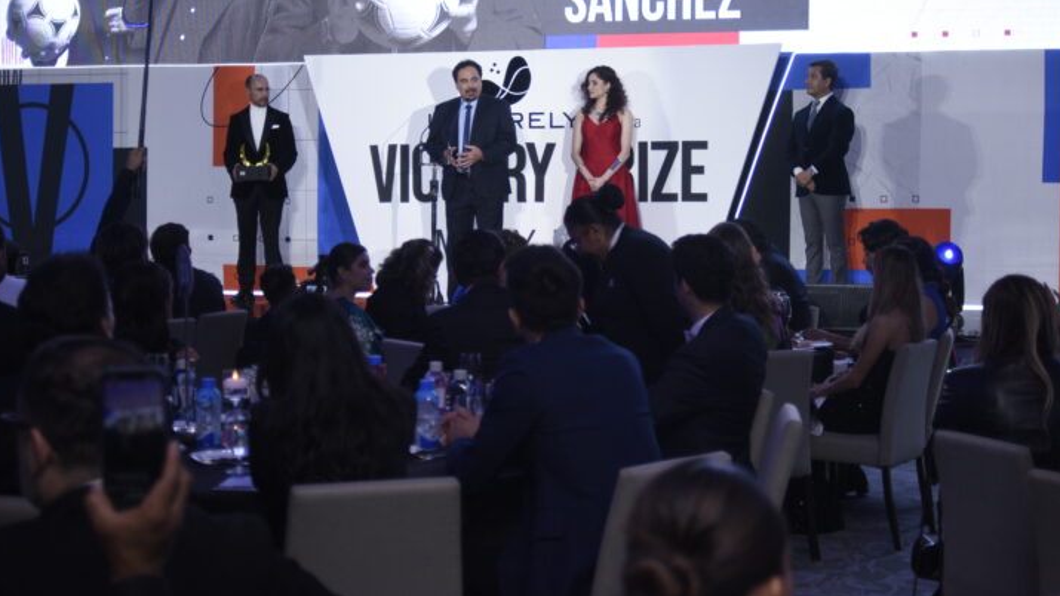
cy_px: 222
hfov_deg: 33.3
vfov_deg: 19.1
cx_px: 553
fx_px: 1771
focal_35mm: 63
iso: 1250
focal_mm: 56
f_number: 5
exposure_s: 1/250
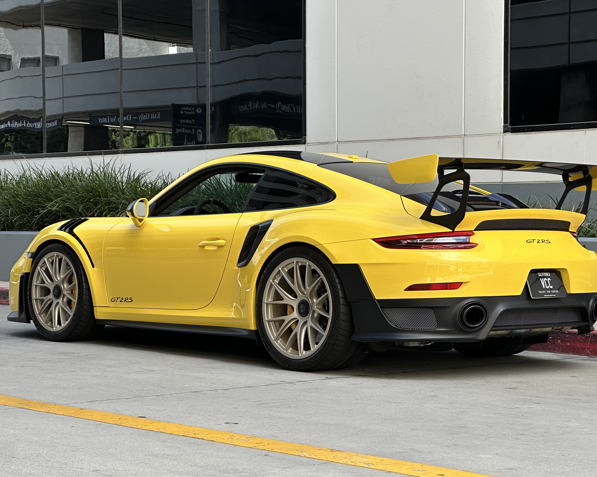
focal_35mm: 83
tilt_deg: -0.5
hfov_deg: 23.0
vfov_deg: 18.5
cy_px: 245
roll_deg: +0.1
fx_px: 1467
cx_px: 291
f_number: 2.8
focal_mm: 9
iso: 32
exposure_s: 1/99
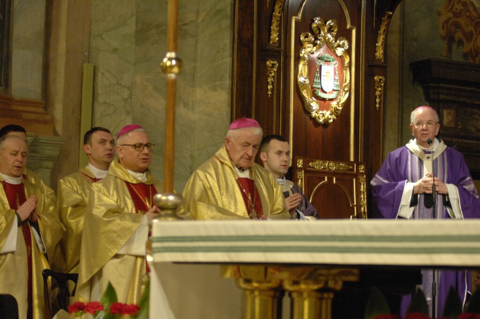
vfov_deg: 10.6
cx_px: 240
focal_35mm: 129
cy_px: 160
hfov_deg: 15.9
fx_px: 1718
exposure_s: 1/25
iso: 640
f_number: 2.8
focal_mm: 86
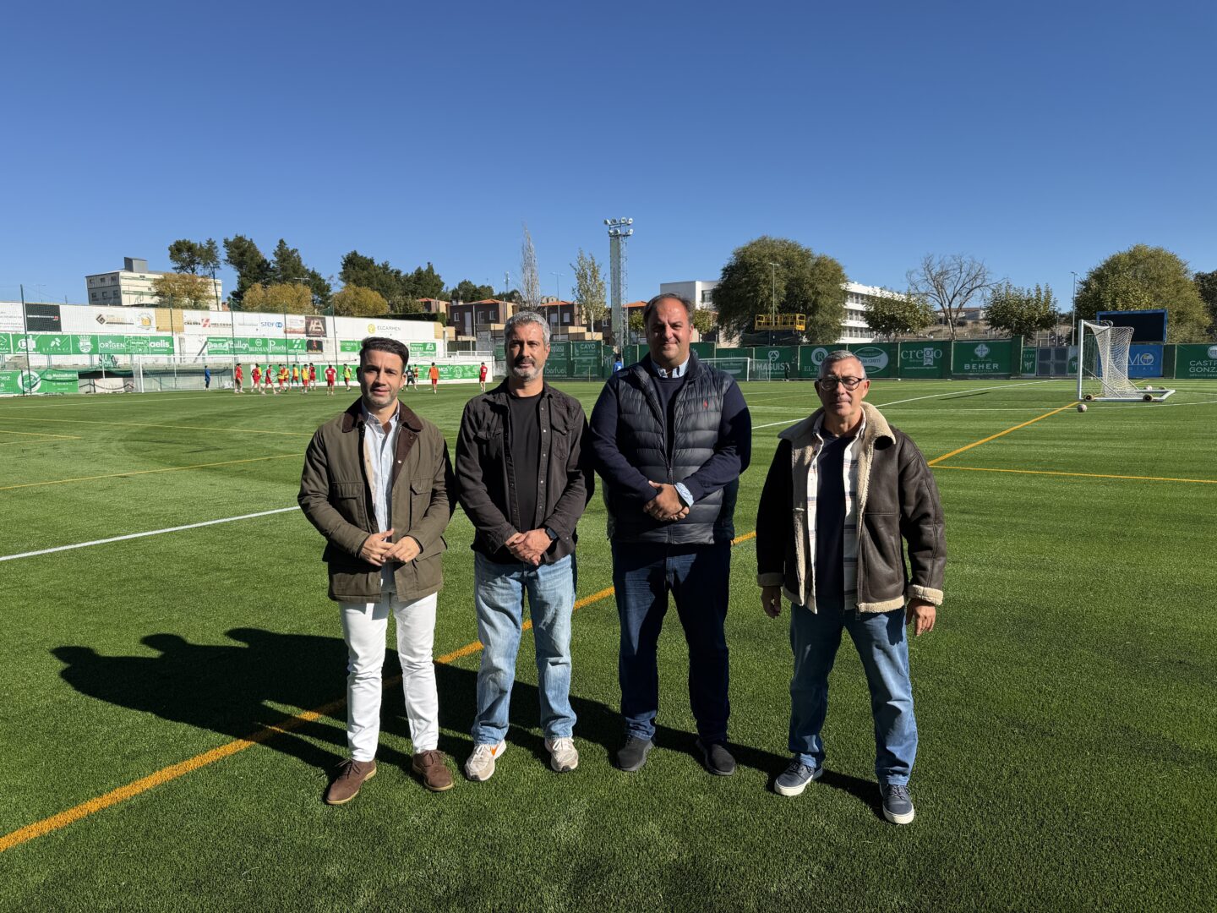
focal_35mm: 24
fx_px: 844
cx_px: 608
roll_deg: +1.2
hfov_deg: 71.6
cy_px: 456
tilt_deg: -5.9
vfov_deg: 56.8
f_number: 1.78
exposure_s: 1/4167
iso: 80
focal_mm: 6.76
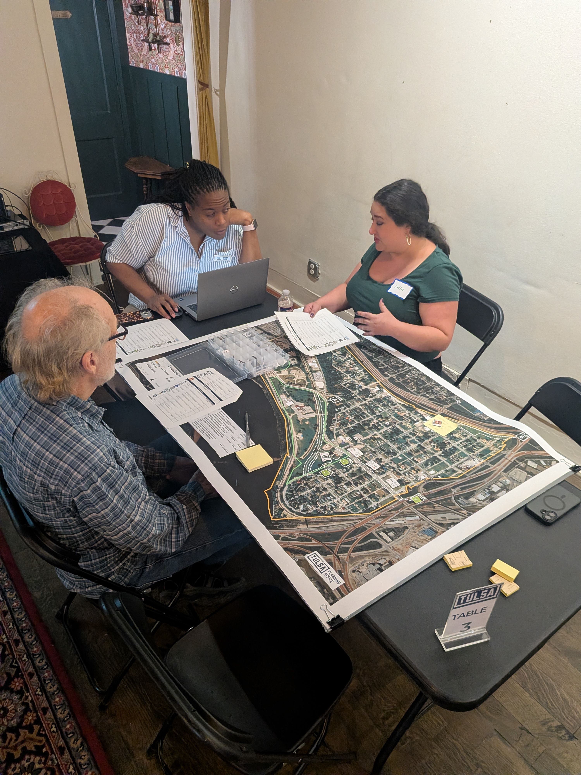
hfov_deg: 56.8
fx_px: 537
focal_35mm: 24
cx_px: 290
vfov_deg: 71.6
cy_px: 388
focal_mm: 4.53
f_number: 1.7
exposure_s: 1/120
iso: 1444
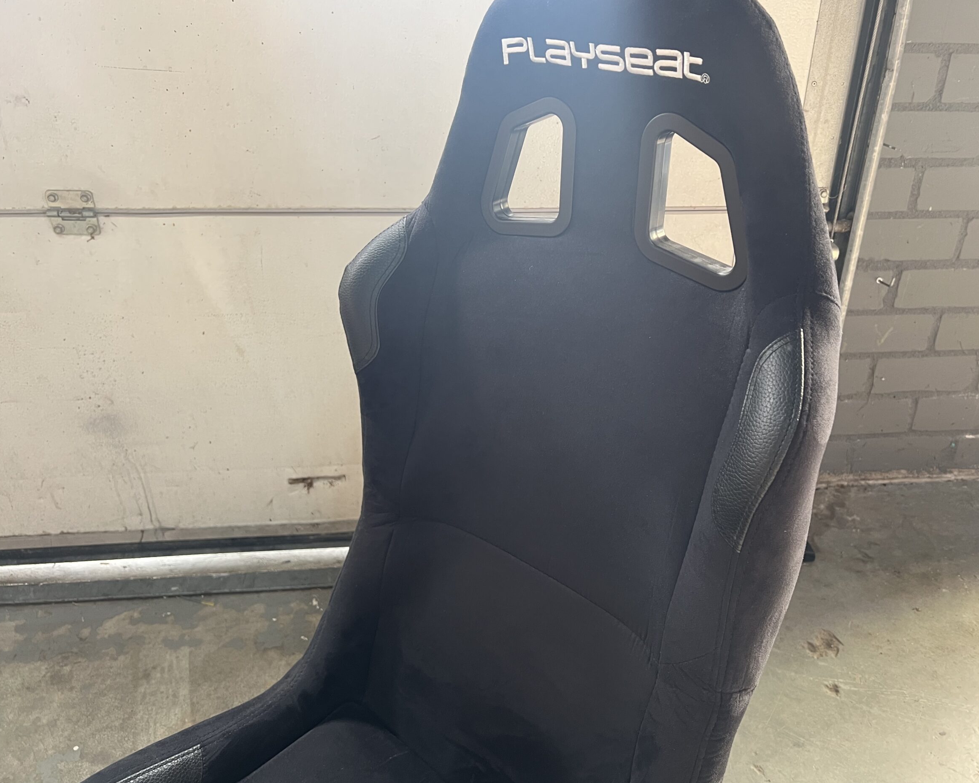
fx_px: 811
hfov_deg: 62.2
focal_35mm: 28
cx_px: 516
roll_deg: -0.9
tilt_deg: -26.8
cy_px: 383
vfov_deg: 51.5
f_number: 1.5
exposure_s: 1/50
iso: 200
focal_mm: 5.7
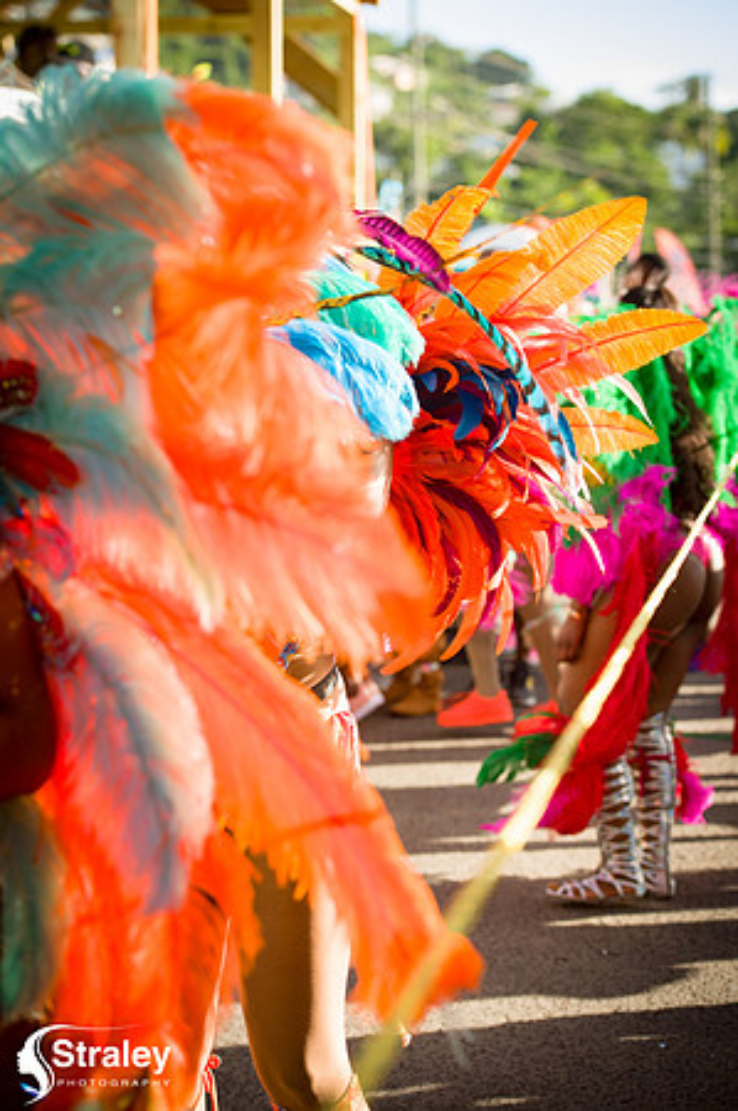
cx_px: 369
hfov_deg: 19.4
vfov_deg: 28.9
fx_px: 2157
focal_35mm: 70
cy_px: 556
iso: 100
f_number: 4.5
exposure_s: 1/160
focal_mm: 70
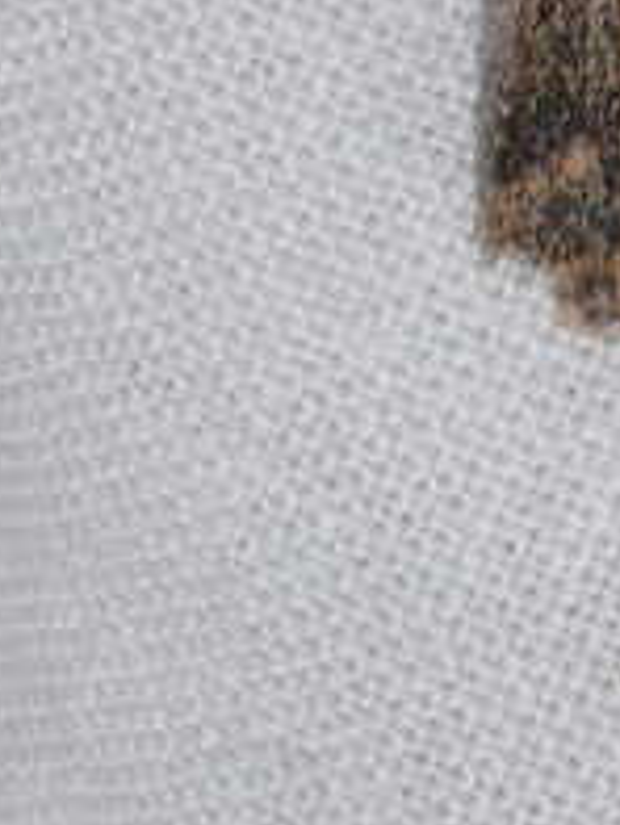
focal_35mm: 654
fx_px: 15601
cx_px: 804
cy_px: -511
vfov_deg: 3.0
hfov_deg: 2.3
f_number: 11
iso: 200
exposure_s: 1/640
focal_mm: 42.6
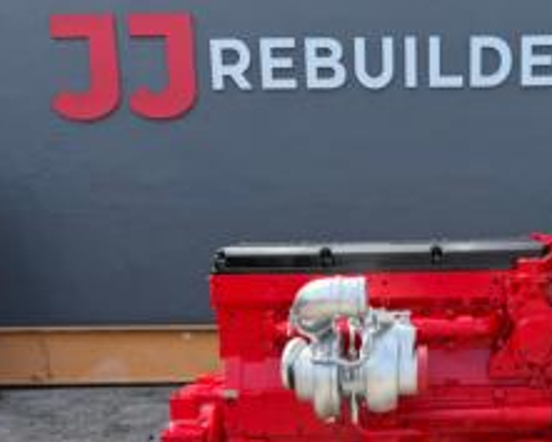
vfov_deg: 31.1
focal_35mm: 47
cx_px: 405
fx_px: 768
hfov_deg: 38.6
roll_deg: +0.6
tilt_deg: -10.0
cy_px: 366
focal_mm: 6.76
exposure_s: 1/1812
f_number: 1.78
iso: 100
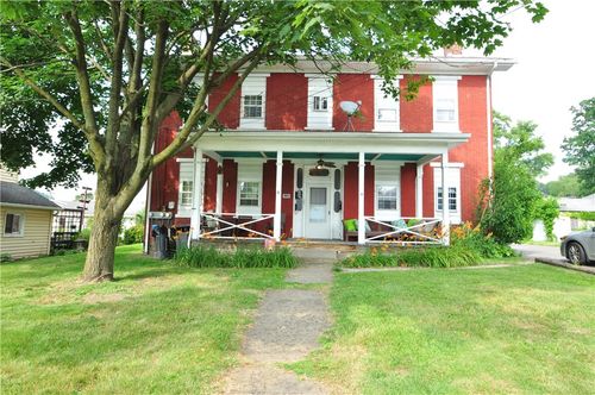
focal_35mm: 20
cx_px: 298
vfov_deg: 63.1
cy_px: 198
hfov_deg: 85.5
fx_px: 322
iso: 200
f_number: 8
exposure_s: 1/100
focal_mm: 13
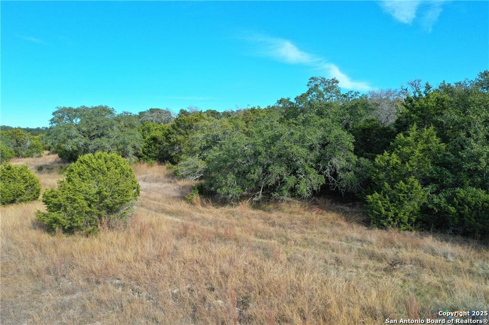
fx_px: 380
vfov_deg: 46.3
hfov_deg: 65.5
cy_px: 162
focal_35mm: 28
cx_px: 244
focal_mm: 10.26
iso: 100
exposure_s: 1/320
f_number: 5.6
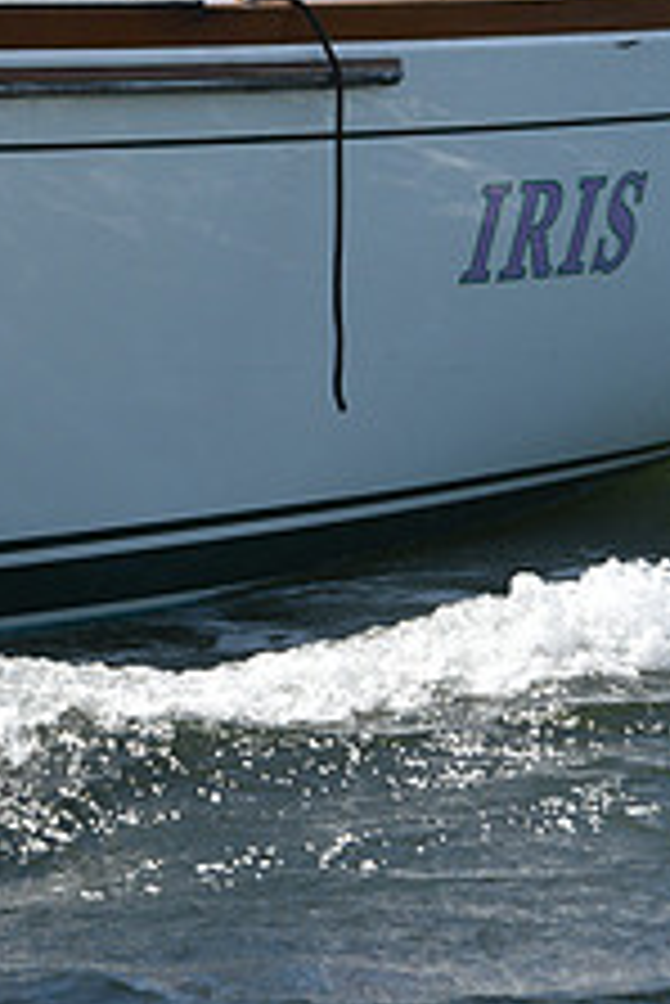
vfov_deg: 5.9
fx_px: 9783
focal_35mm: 351
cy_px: 9
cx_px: -11
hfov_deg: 3.9
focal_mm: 135
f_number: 7.1
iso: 250
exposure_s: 1/1250
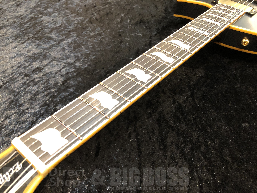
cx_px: 128
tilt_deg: -42.7
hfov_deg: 63.4
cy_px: 96
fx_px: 208
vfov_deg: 49.7
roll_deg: -5.0
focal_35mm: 28
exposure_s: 1/8
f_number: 1.8
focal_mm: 3.99
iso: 100
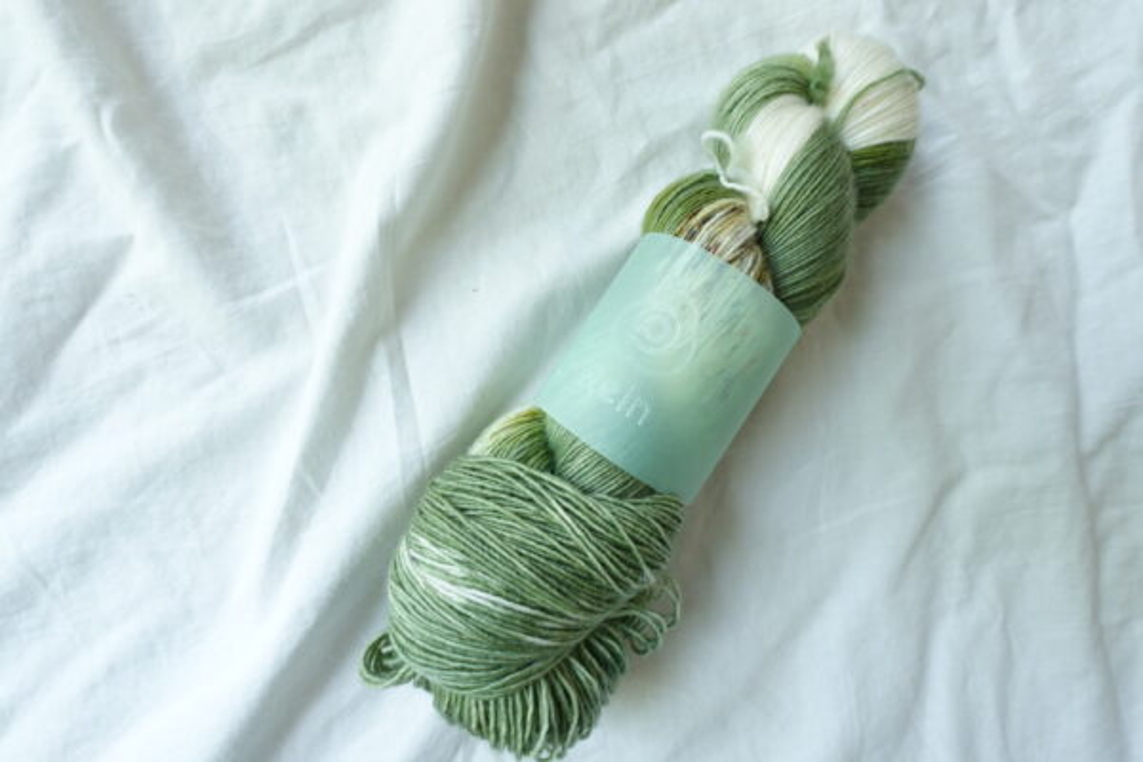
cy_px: 381
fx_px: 571
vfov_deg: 67.4
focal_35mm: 18
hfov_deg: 90.0
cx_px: 572
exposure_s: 1/40
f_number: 3.5
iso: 250
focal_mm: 6.9
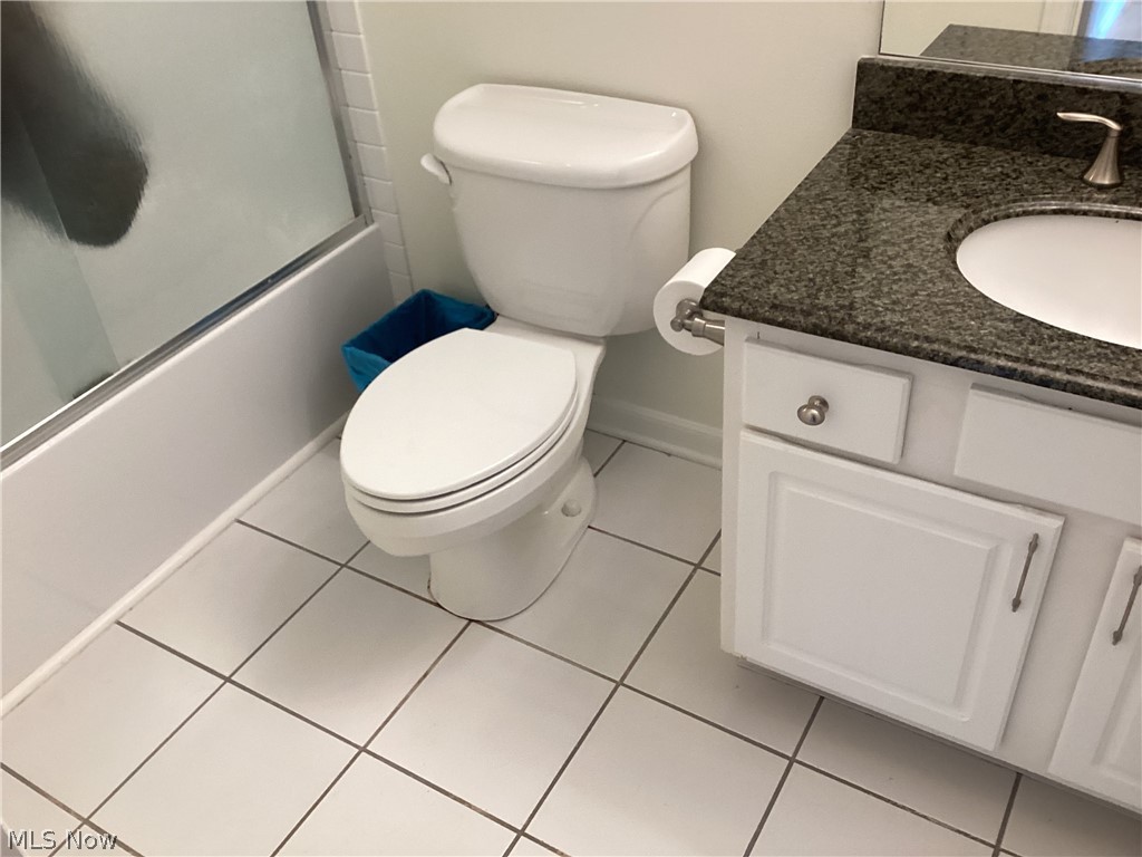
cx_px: 571
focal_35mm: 31
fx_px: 1023
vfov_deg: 45.4
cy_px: 428
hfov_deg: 58.4
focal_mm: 3.3
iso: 160
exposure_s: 1/60
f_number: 2.4
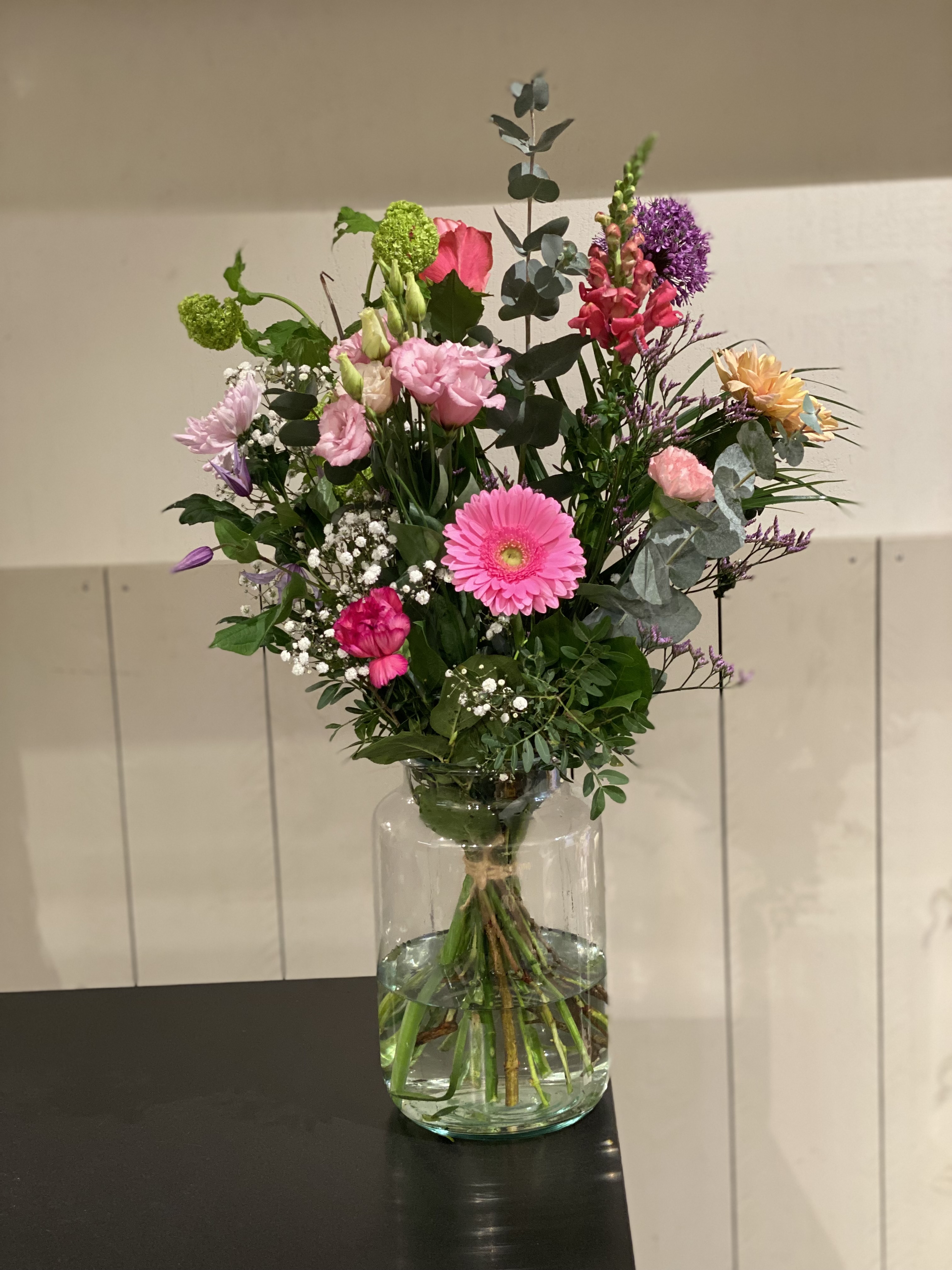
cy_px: 635
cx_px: 476
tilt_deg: -10.7
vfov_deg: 36.8
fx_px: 1907
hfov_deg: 28.0
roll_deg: +1.5
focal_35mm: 52
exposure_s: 1/33
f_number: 2
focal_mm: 6
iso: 160
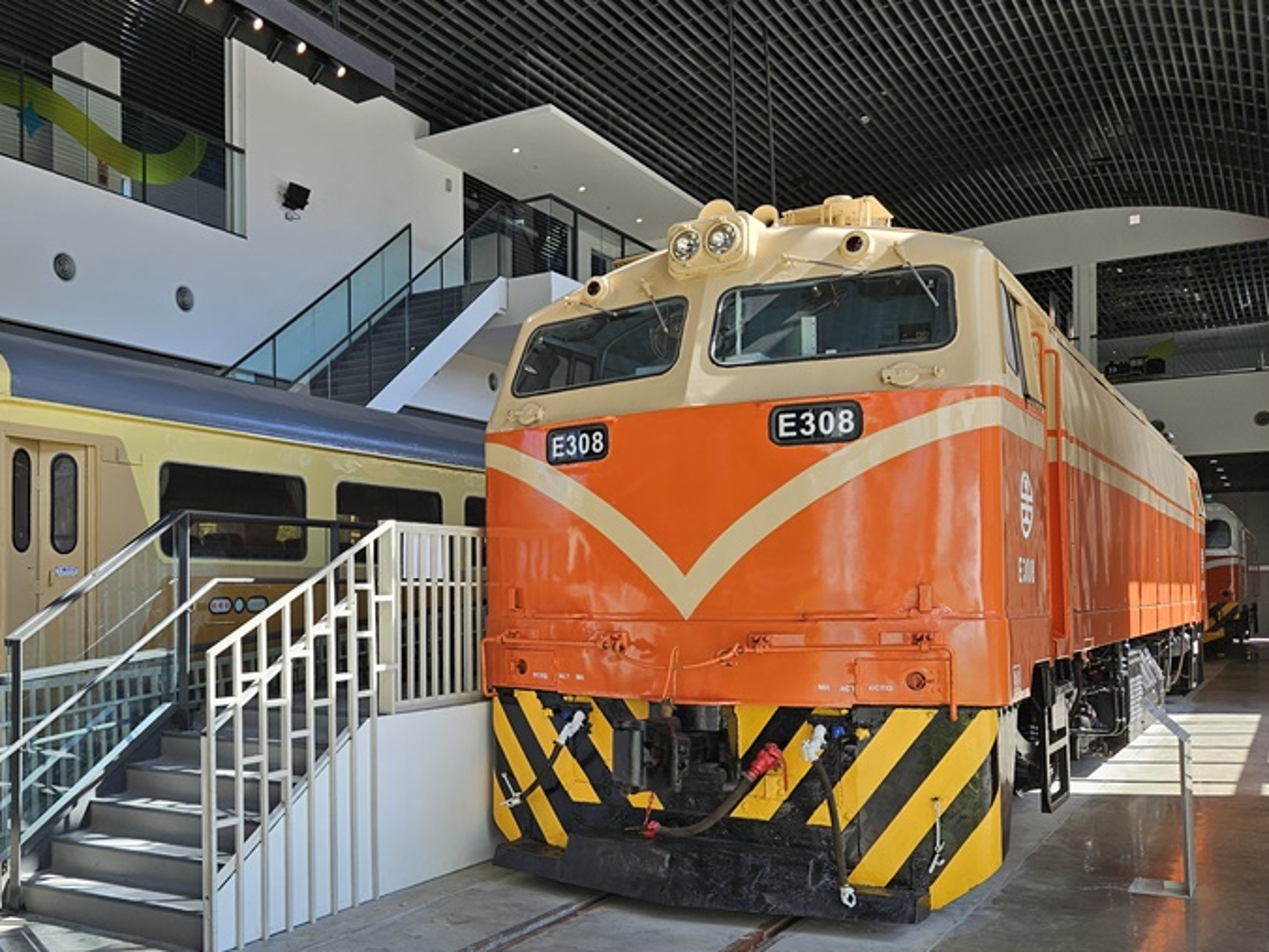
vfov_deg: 41.7
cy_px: 554
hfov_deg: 52.8
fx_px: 1246
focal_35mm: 34
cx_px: 411
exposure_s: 1/316
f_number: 1.8
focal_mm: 5.4
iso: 25
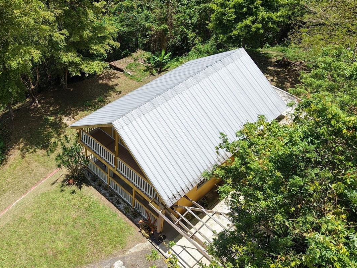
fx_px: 371
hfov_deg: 50.3
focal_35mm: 36
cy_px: 110
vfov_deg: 39.5
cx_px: 115
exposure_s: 1/3200
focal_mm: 8.67
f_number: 1.8
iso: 200
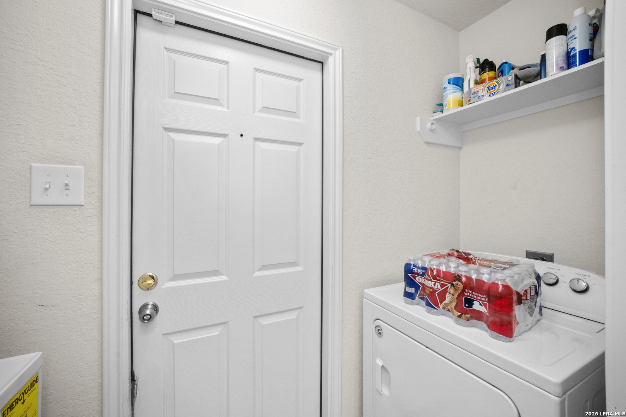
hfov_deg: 104.3
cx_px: 313
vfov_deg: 81.2
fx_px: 243
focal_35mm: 14
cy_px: 208
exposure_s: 1/8
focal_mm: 9
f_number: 7.1
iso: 500
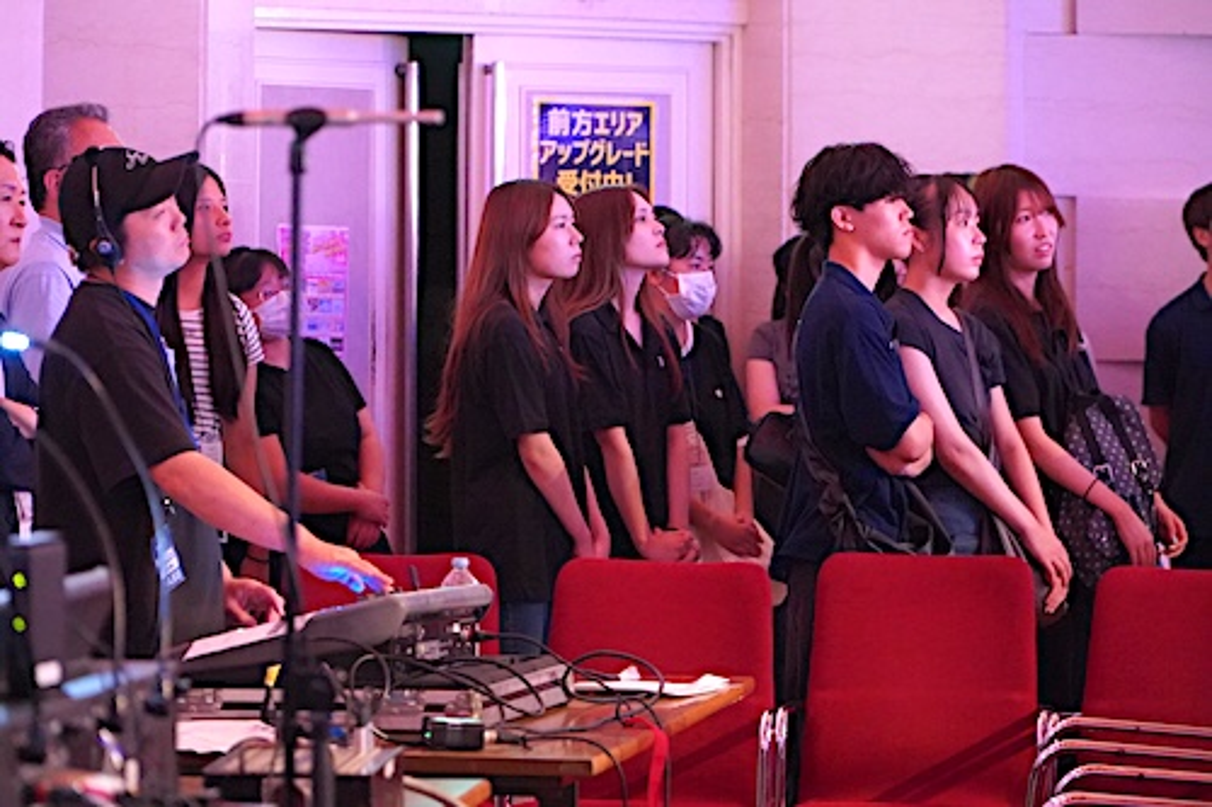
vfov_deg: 8.8
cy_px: 404
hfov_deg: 13.2
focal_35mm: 156
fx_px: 5250
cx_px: 606
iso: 12800
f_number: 4
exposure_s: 1/25
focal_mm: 104
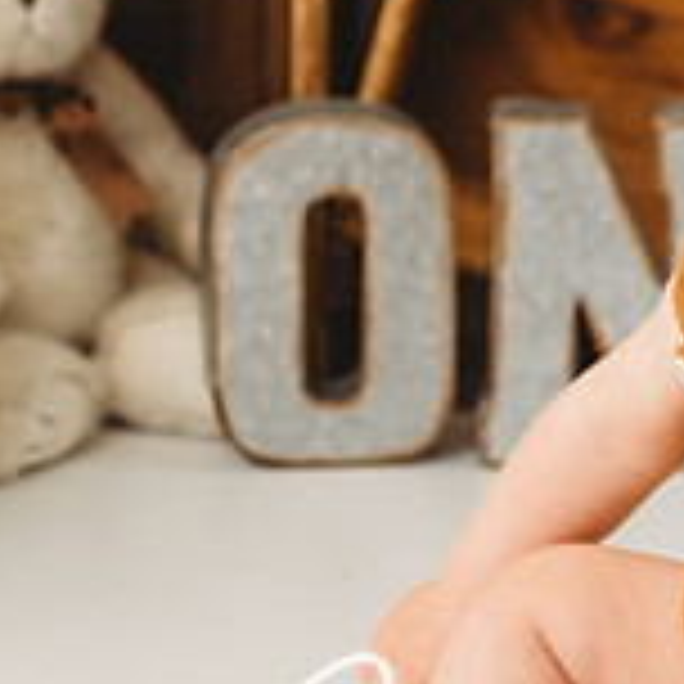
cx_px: 945
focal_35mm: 209
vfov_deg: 8.4
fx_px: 4672
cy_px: 100
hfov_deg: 8.2
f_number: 2.2
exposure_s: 1/125
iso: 160
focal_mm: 35
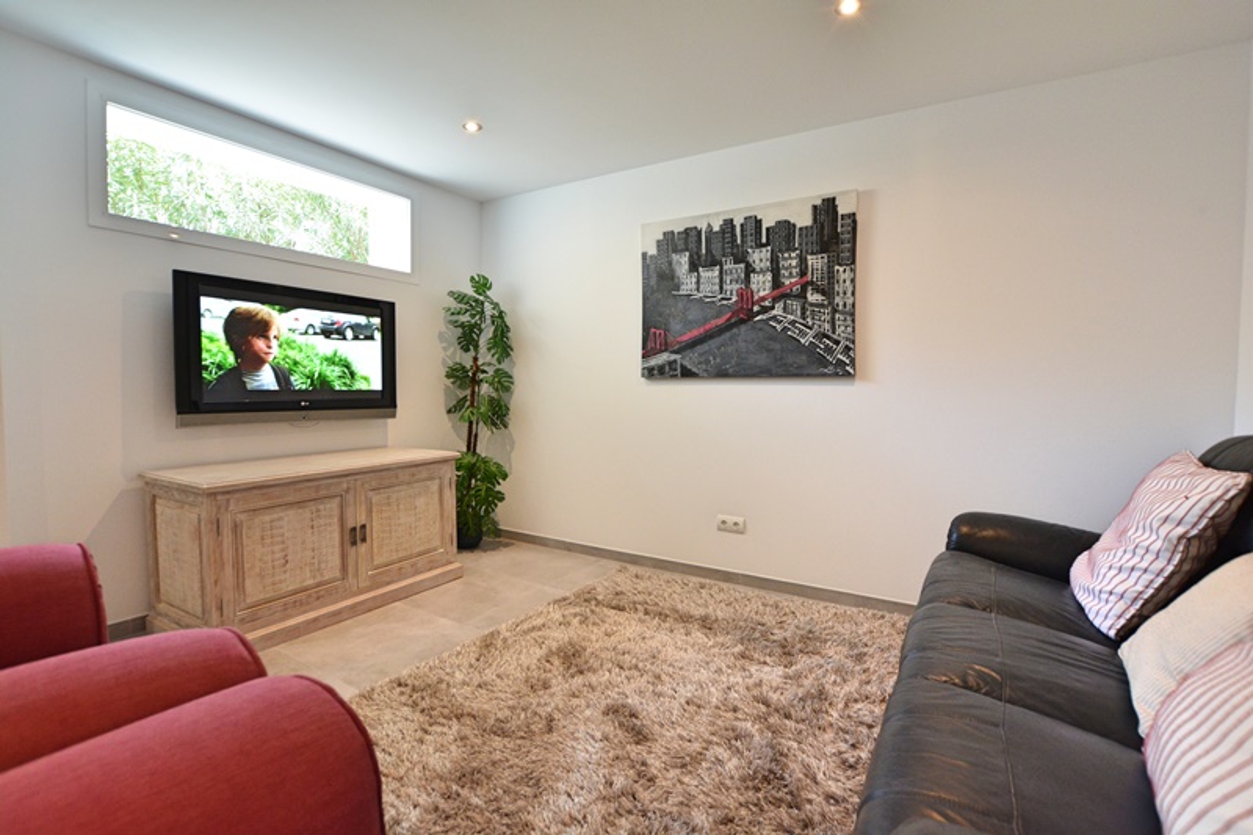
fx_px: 574
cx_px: 626
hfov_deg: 95.0
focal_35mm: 16
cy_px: 418
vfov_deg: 72.0
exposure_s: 1/40
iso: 1000
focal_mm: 11
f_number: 5
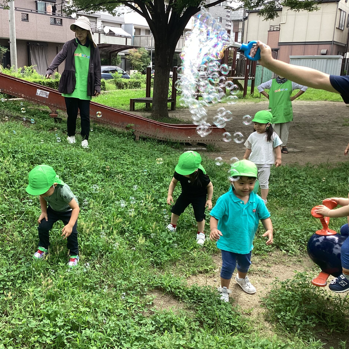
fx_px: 422
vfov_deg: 44.9
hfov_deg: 44.2
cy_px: 175
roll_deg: -1.4
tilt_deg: -15.1
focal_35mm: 37
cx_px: 114
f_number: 2.4
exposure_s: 1/224
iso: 25
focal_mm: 3.3
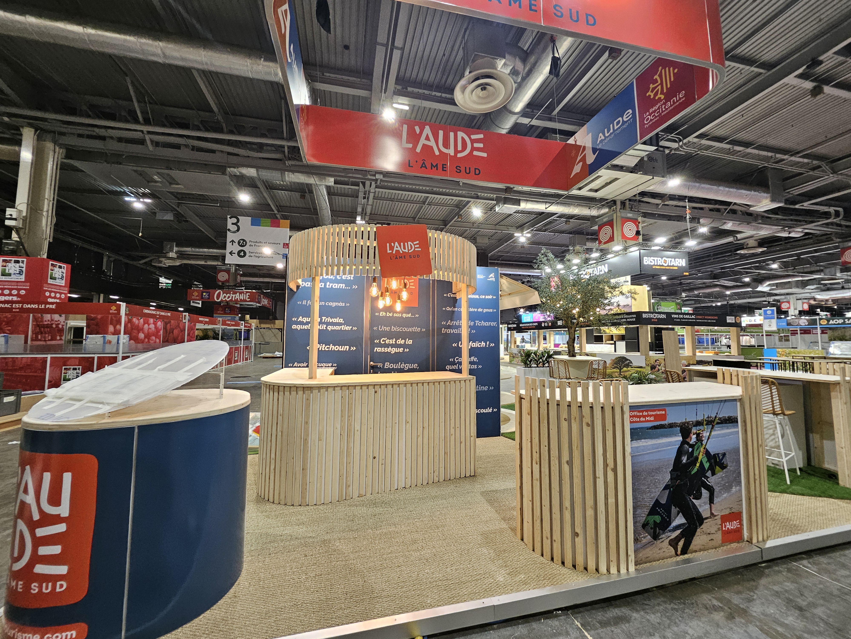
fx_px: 320
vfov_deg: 89.9
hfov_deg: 106.2
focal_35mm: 13
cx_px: 426
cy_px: 320
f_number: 2.2
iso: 200
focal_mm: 1.7
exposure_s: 1/50
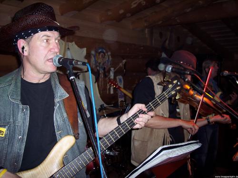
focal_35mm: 39
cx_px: 119
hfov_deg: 47.9
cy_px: 89
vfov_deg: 36.8
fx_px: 268
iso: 100
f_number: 2.8
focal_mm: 8
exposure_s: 1/60
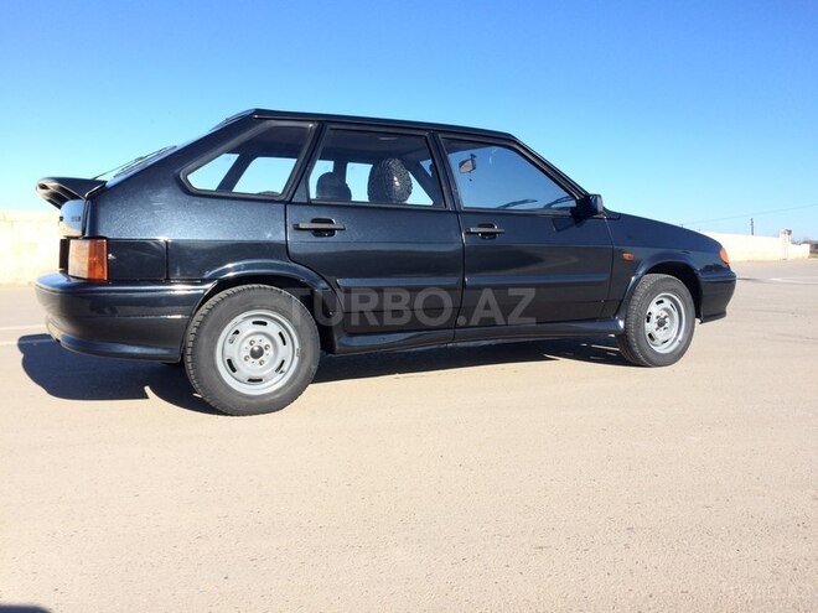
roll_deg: +0.4
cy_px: 306
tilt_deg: -4.1
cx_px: 409
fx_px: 685
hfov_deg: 61.7
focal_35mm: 29
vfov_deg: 48.2
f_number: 2.2
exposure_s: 1/1244
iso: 32
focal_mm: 4.15
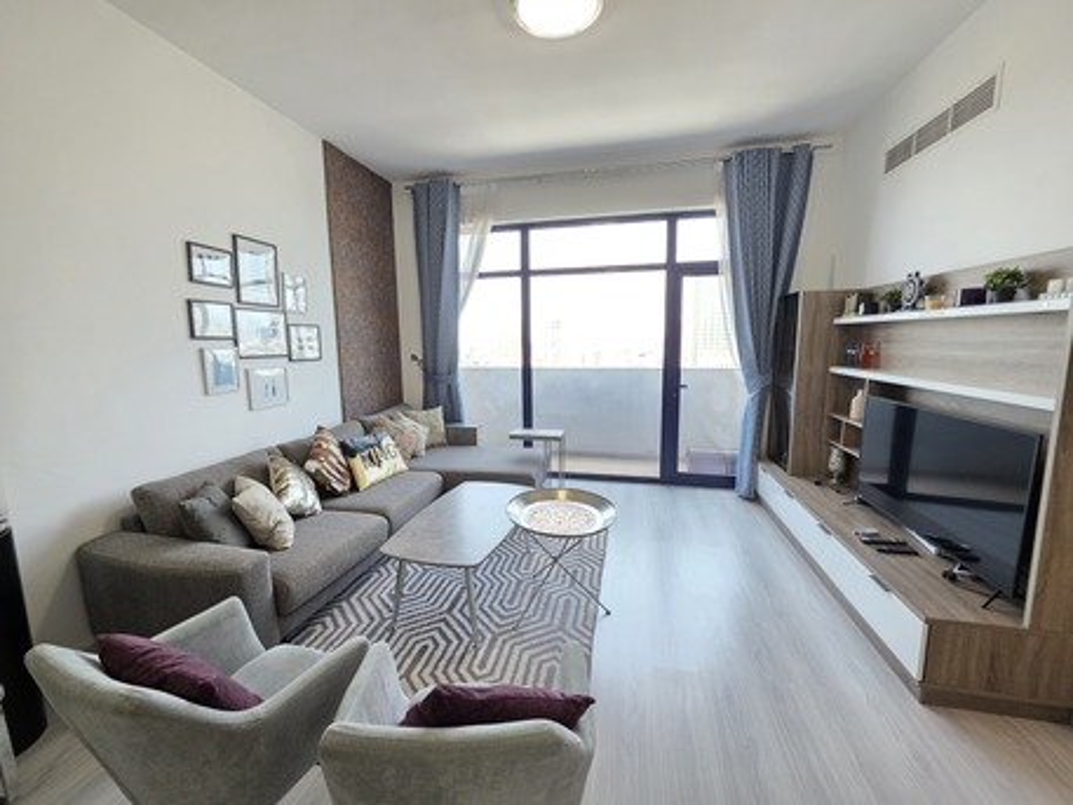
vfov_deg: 89.9
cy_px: 402
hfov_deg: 106.2
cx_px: 536
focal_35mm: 13
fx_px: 403
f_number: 1.9
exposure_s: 1/100
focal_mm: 2.2
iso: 200
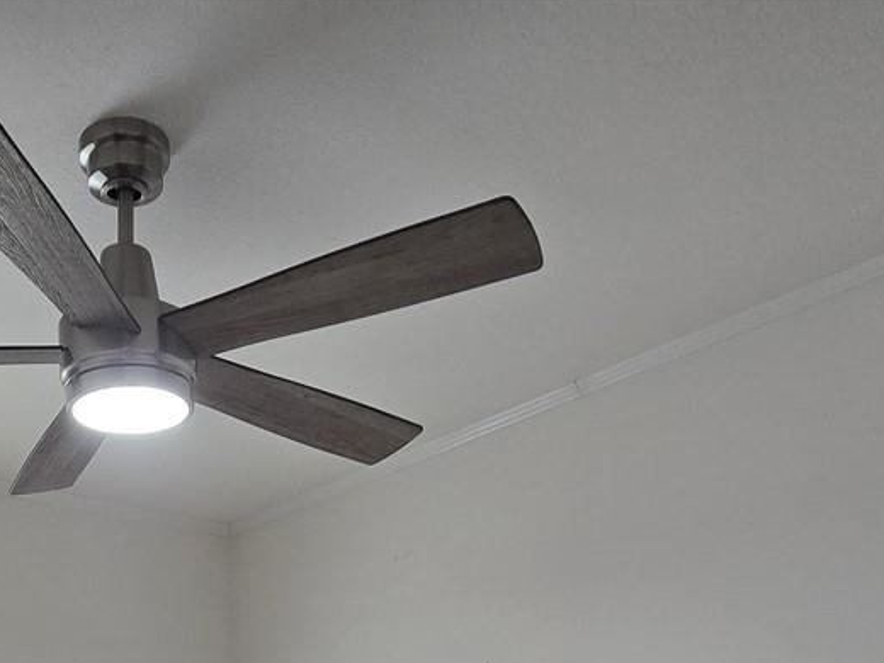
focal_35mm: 40
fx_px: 1021
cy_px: 1012
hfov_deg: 45.4
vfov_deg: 25.9
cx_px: 236
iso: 80
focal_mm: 2.2
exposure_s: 1/60
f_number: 2.2
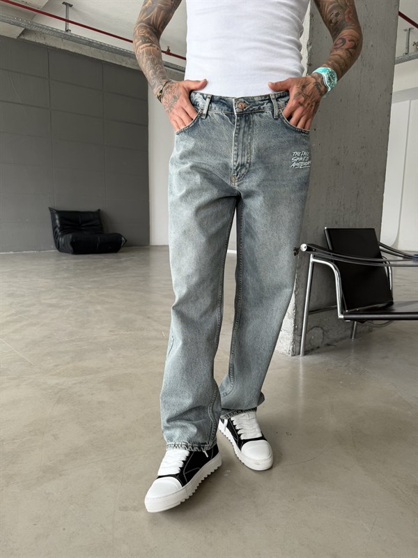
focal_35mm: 24
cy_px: 279
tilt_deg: -9.5
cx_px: 209
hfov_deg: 56.8
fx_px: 386
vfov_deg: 71.6
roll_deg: -0.9
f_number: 1.78
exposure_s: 1/193
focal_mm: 6.76
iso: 64
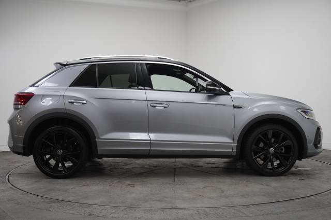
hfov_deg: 49.6
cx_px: 166
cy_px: 110
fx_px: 358
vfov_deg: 34.2
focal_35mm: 39
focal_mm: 26
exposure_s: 1/200
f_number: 4.5
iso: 1250
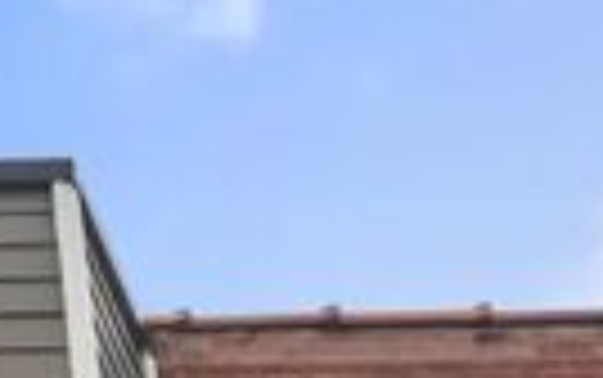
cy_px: 1296
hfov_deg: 12.8
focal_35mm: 140
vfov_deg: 7.6
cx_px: -644
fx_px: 2303
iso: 125
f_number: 7.1
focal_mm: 18
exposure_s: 1/200
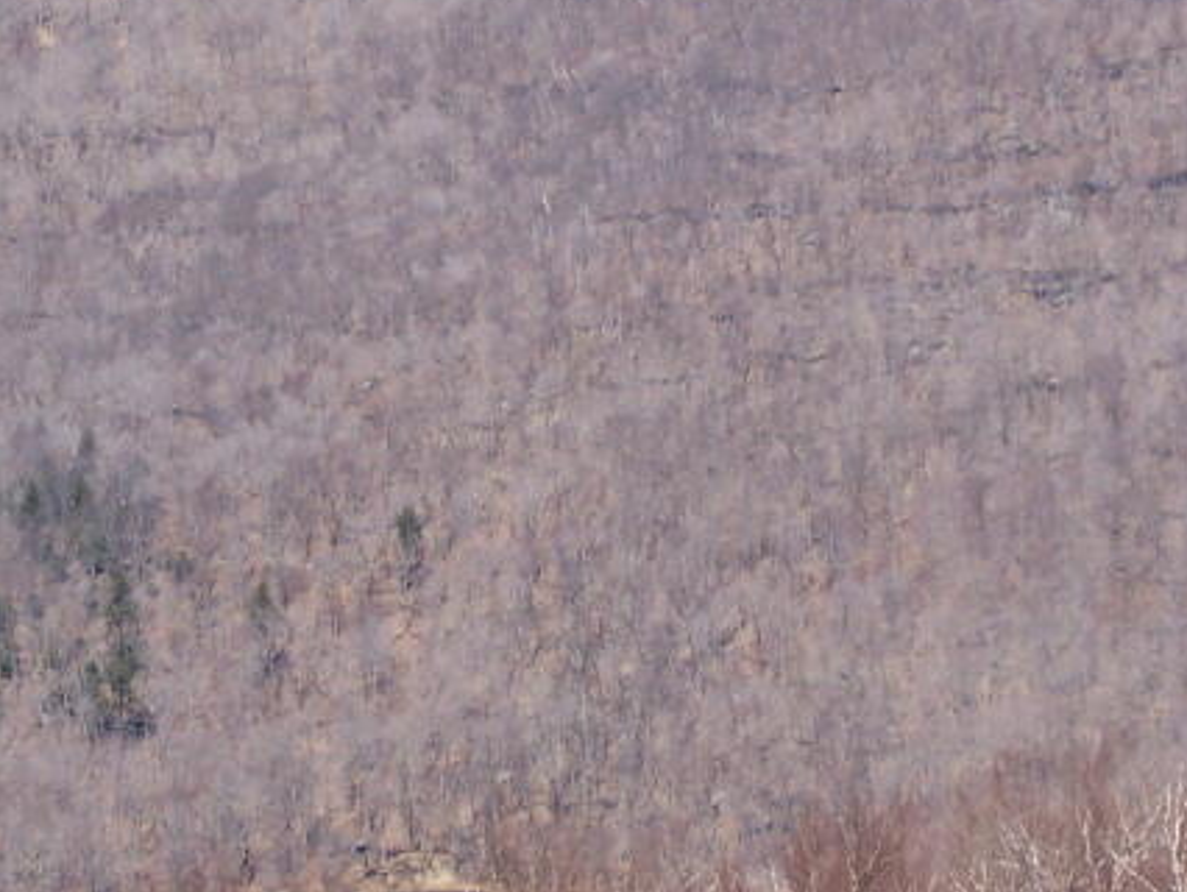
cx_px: 485
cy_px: 248
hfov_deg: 10.0
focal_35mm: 197
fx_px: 6759
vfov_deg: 7.5
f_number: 3.2
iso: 80
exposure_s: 1/1000
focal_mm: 13.7
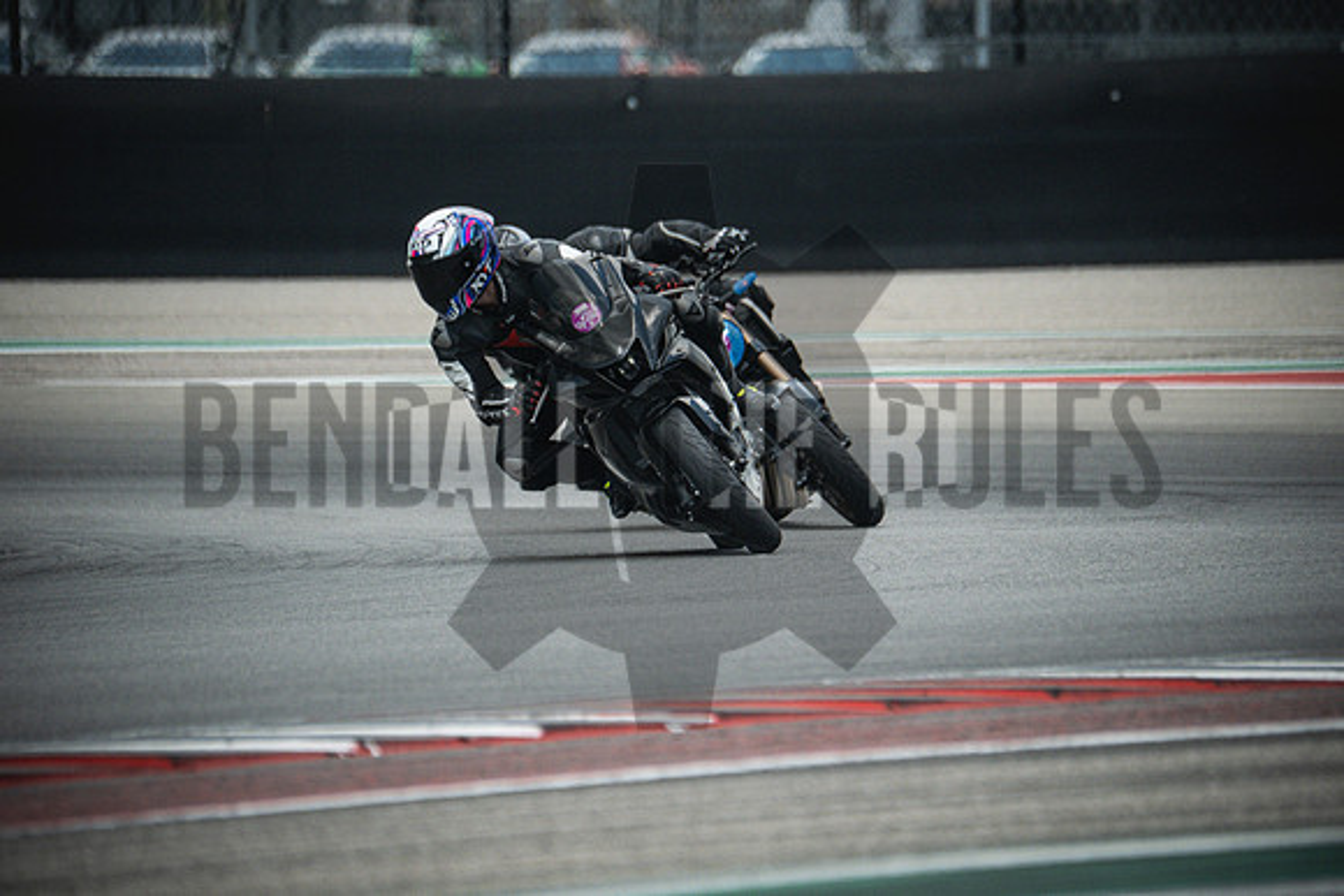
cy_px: 448
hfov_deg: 3.4
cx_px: 672
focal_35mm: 600
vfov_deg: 2.3
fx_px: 22404
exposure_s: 1/1600
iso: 1600
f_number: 5.6
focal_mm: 400
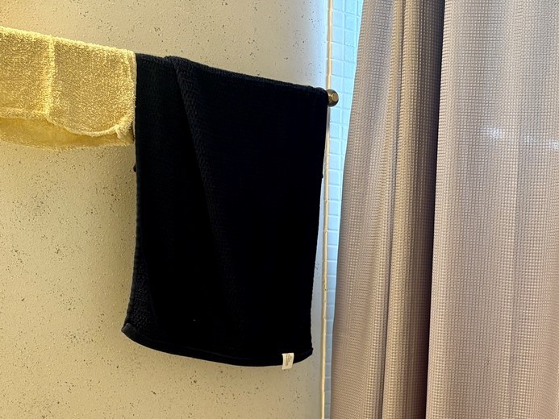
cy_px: 478
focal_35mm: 60
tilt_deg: -11.7
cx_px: 471
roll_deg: -3.0
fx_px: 969
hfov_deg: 31.1
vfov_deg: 22.8
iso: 100
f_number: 1.6
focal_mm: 5.96
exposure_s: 1/60
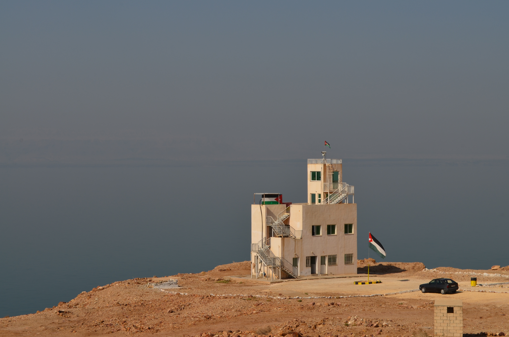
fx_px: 1164
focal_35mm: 82
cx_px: 254
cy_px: 168
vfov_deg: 16.5
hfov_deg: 24.7
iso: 100
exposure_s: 1/250
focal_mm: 55
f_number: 13
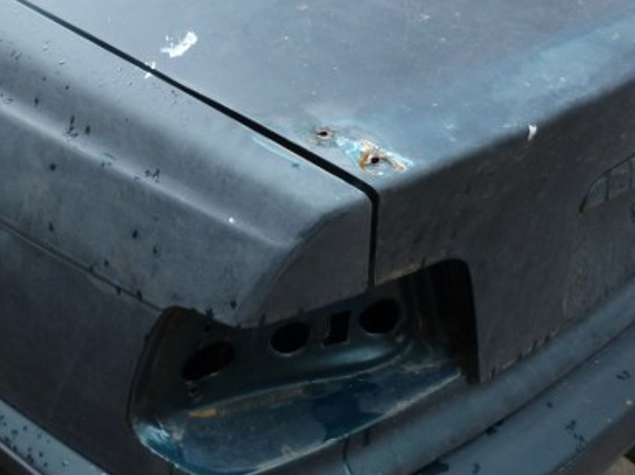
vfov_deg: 27.4
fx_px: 953
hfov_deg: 36.1
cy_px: 86
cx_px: 165
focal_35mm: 52
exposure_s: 1/80
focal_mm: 4.5
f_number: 2.8
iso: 80
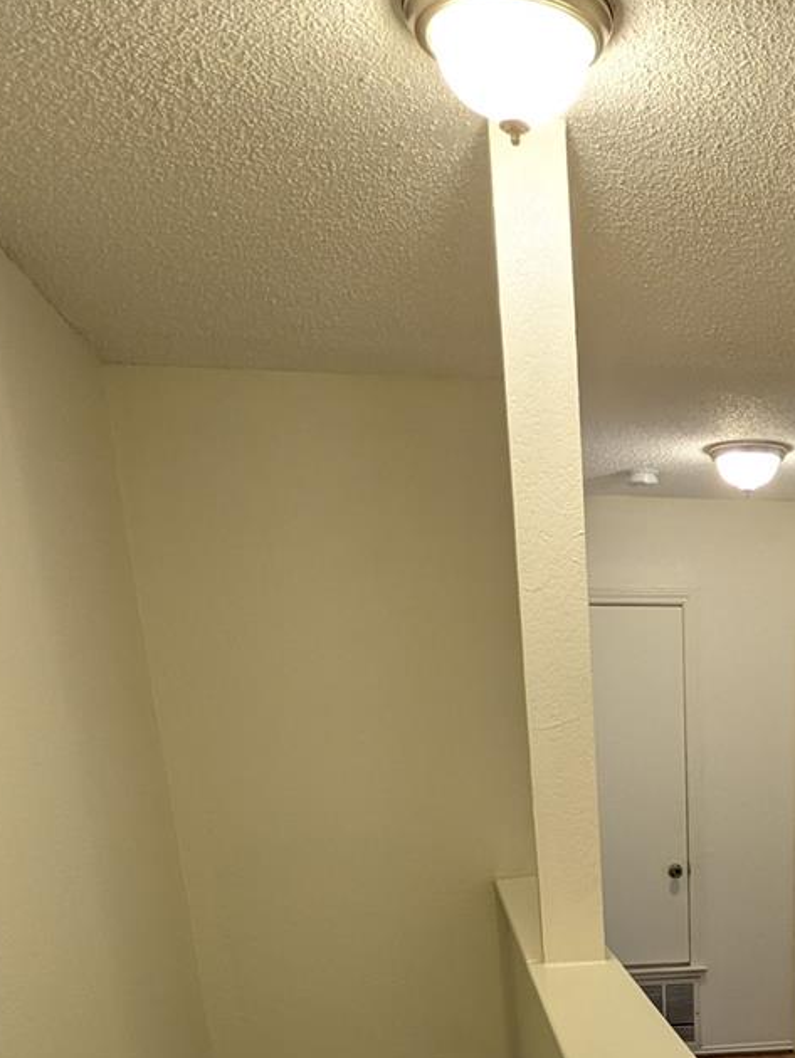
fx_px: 1193
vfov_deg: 38.7
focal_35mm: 39
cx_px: 728
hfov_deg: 34.6
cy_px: 1187
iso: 38
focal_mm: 2.22
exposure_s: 1/30
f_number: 2.2
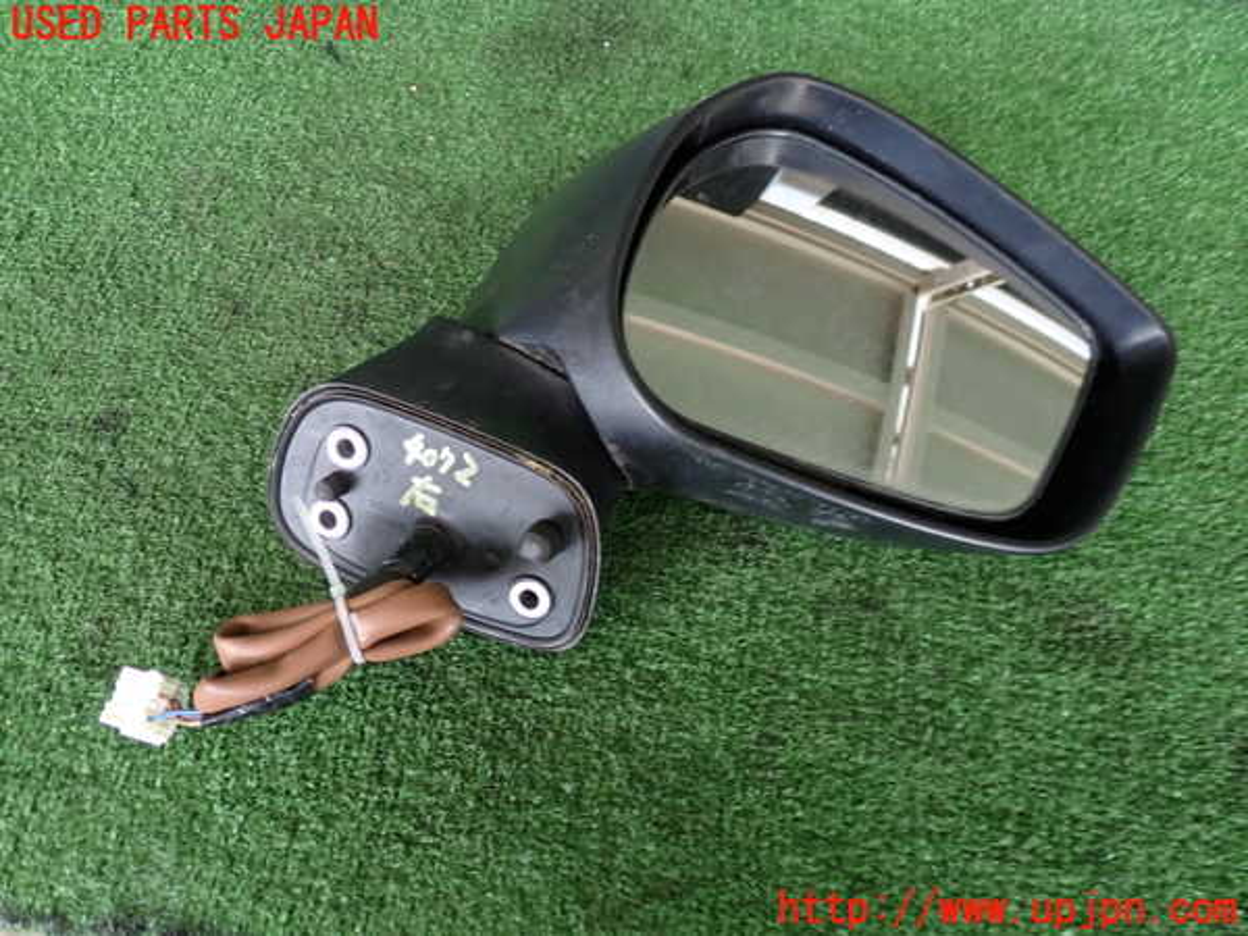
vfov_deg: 46.8
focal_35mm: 30
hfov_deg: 60.0
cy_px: 468
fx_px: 1082
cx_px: 624
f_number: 2.3
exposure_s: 1/50
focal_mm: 5.4
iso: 200
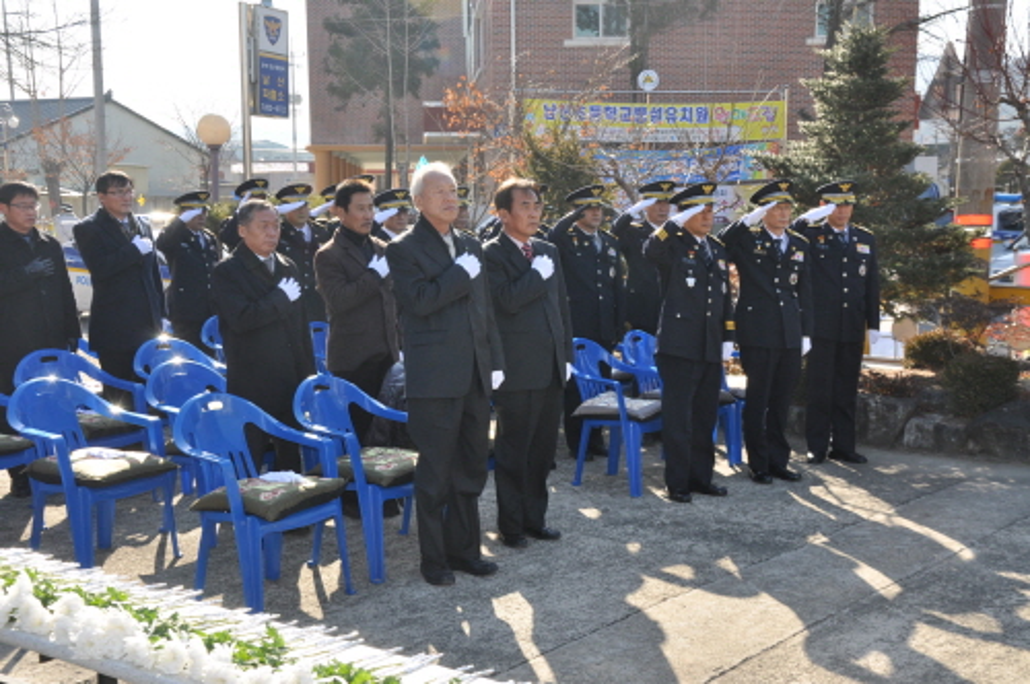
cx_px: 515
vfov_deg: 28.0
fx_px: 1372
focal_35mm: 48
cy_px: 342
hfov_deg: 41.2
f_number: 10
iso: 200
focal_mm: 32
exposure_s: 1/200
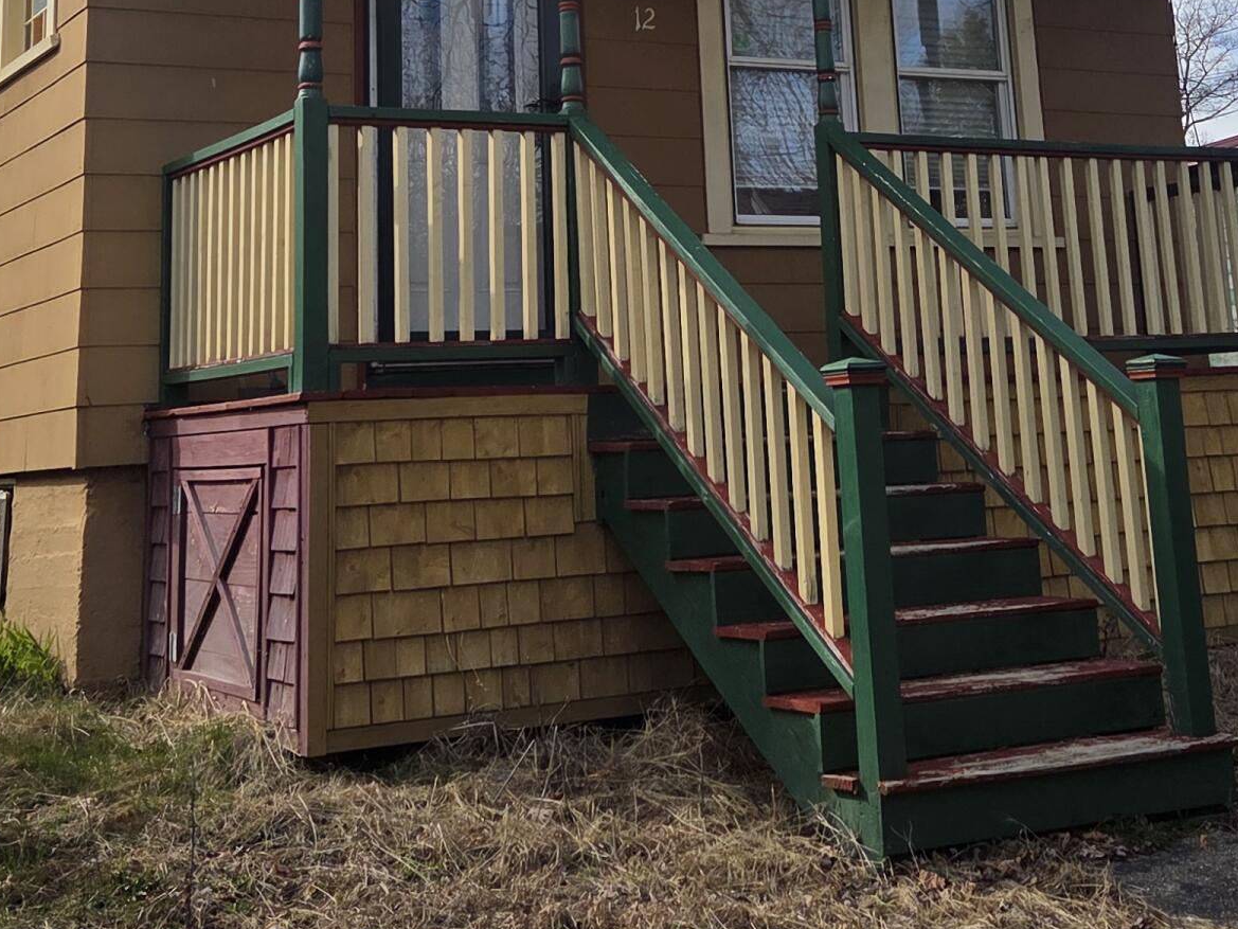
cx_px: 678
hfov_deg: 32.7
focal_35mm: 59
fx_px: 2110
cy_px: -106
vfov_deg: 23.2
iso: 80
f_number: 1.8
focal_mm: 5.4
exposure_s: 1/4885
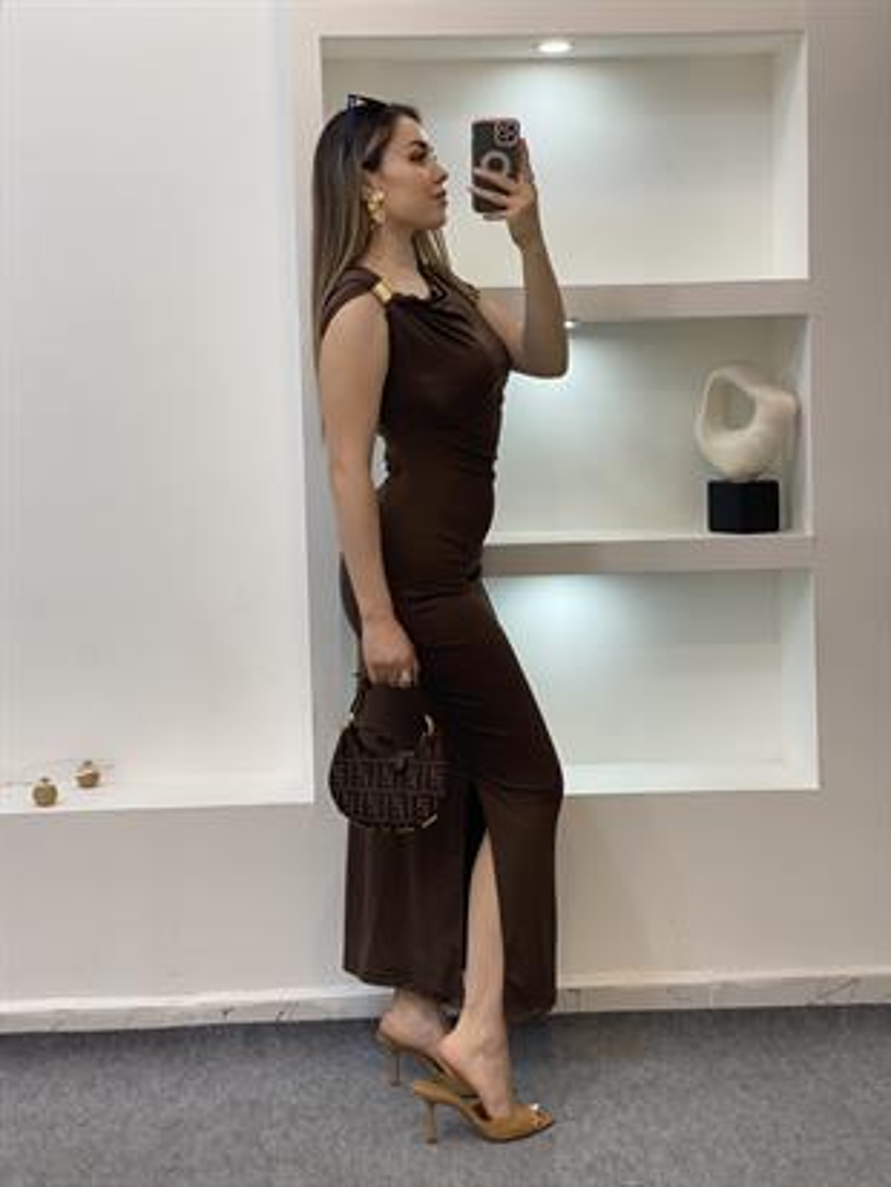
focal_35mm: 52
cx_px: 446
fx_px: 1784
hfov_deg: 28.0
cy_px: 594
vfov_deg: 36.8
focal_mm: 6
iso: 80
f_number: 2
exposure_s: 1/100
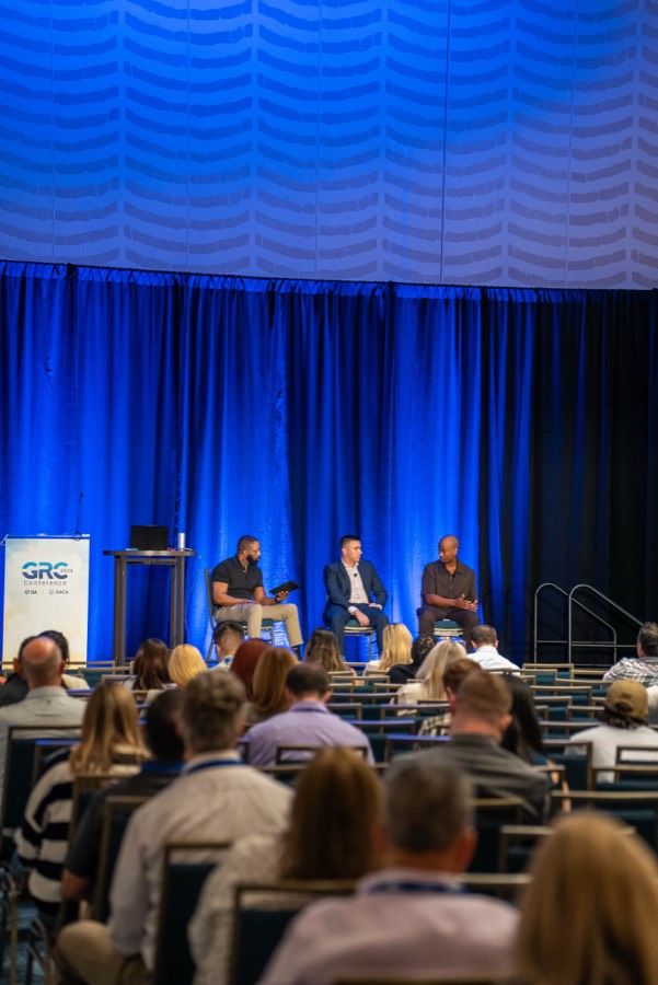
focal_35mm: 90
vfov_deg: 22.6
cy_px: 492
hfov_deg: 15.2
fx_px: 2464
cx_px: 329
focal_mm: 90
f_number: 2.8
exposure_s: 1/125
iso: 3200
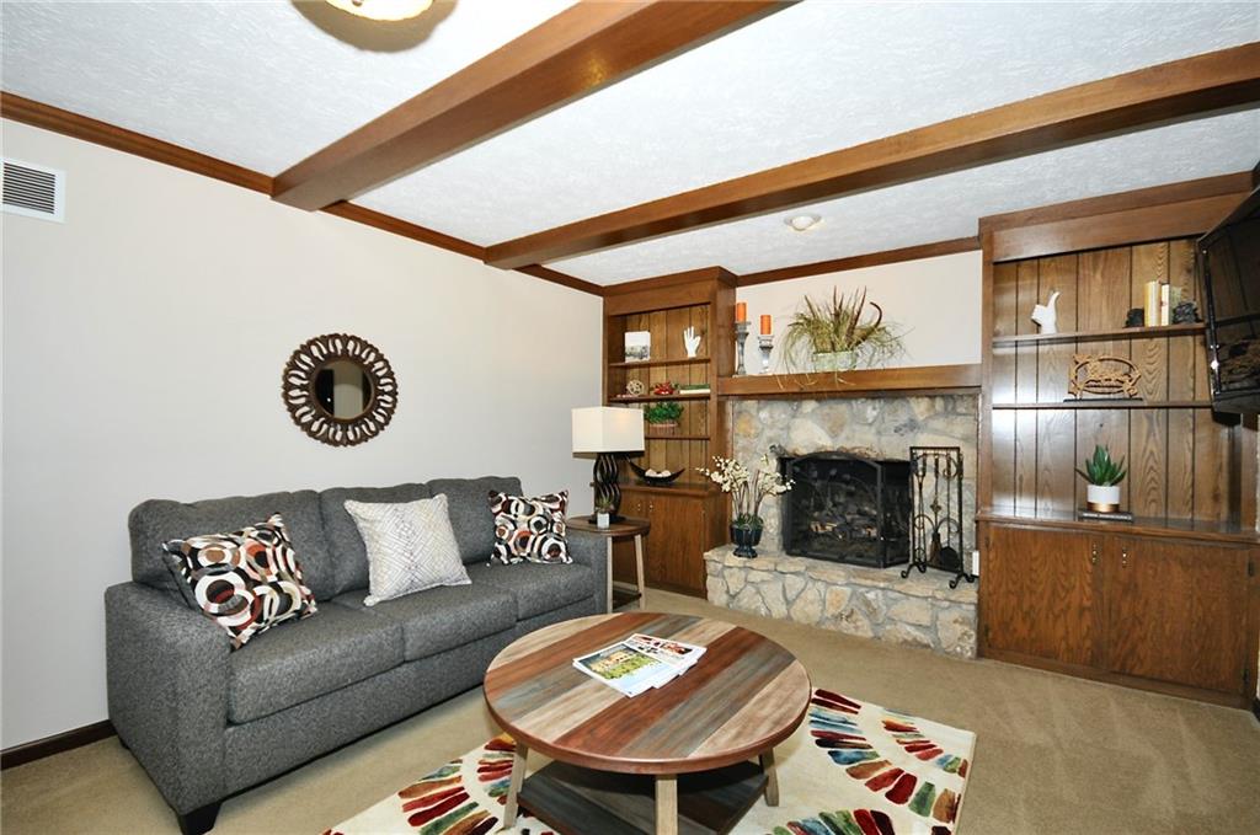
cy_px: 418
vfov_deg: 77.1
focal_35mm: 15
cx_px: 630
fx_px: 524
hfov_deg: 100.5
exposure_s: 1/60
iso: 400
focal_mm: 10
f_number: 5.6
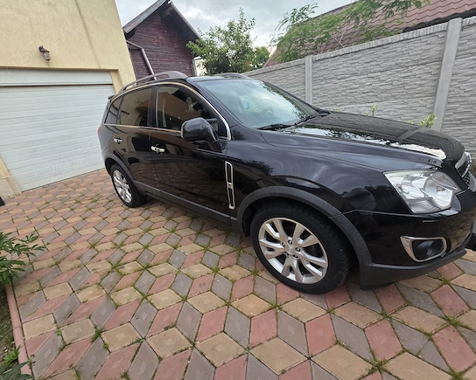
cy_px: 188
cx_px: 229
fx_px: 197
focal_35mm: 14
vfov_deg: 88.0
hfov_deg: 100.7
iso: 40
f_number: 1.9
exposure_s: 1/100
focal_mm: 2.2
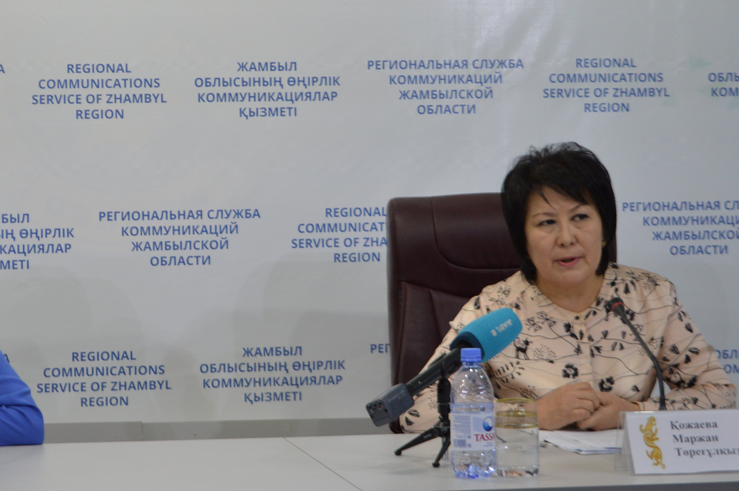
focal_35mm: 83
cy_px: 188
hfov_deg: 24.3
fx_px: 1702
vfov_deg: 16.4
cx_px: 195
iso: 400
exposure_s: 1/125
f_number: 5.6
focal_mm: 36
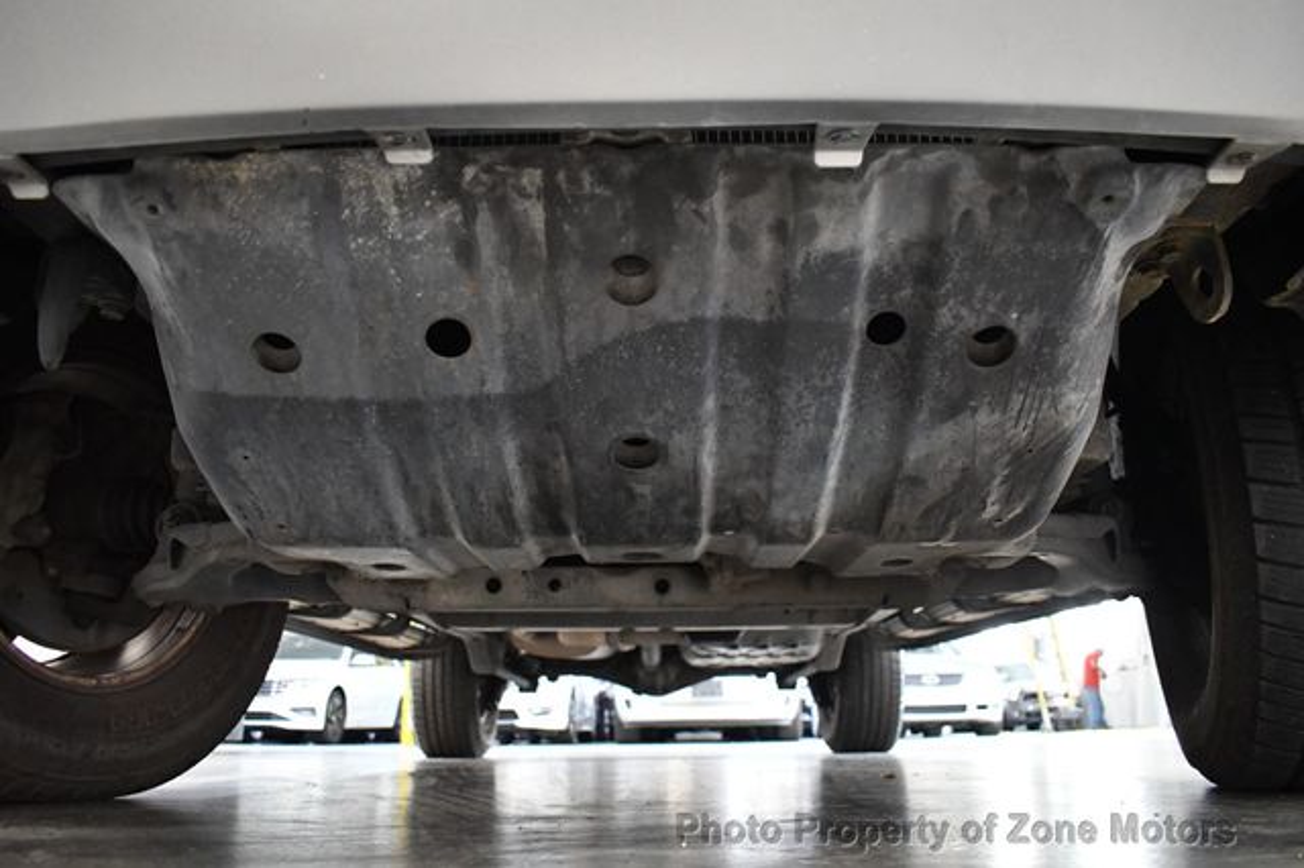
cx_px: 652
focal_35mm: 27
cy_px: 434
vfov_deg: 47.9
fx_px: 977
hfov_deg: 67.4
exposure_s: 1/60
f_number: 3.5
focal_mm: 18
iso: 5000
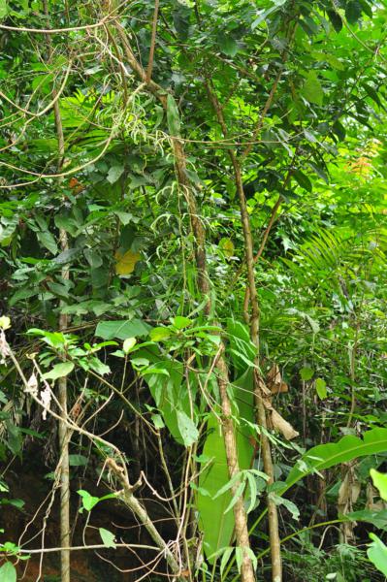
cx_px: 194
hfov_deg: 15.2
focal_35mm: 90
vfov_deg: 22.6
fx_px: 1454
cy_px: 291
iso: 250
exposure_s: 1/80
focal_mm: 60
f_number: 4.5
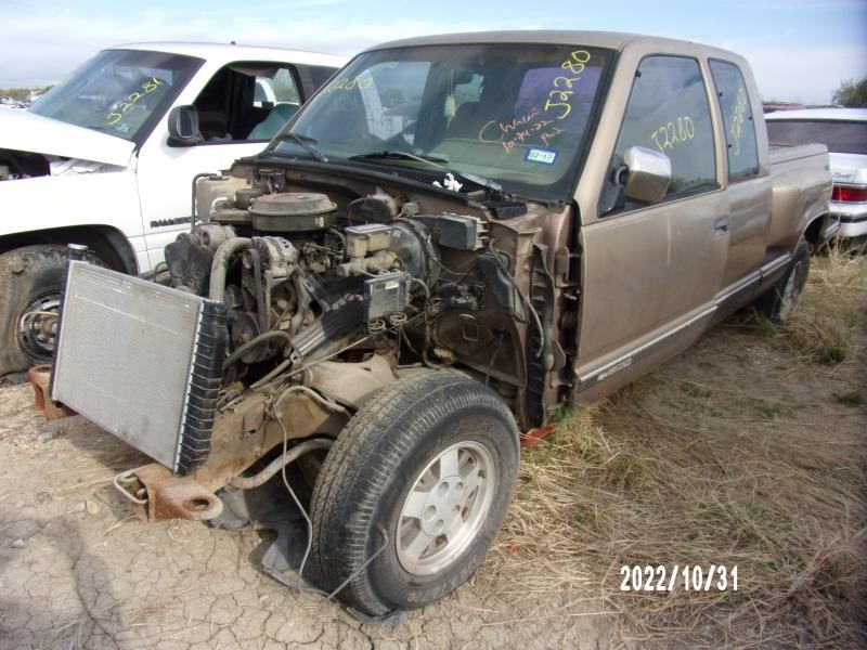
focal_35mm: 24
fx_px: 601
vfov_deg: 56.8
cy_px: 325
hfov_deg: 71.6
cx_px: 434
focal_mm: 4.3
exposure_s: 1/640
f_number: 3.3
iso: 80
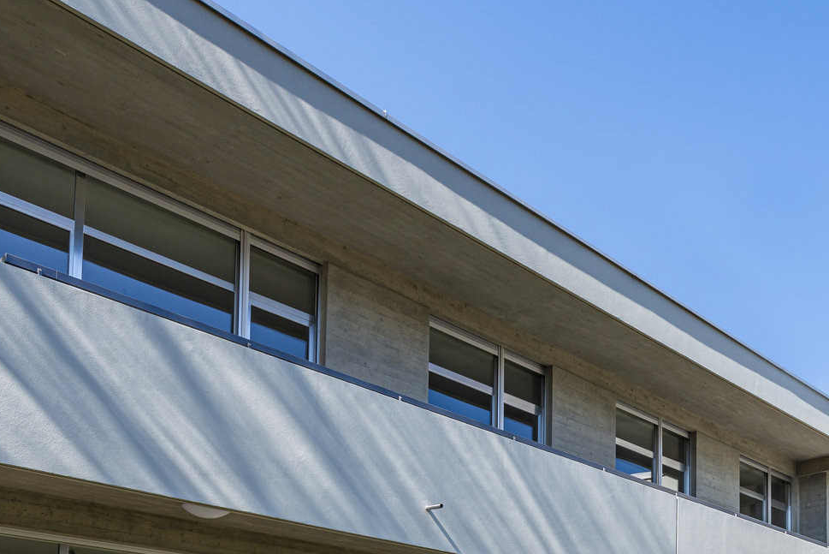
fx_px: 852
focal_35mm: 37
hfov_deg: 50.4
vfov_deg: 32.0
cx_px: 589
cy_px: 601
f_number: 8
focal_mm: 14
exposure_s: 1/100
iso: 100
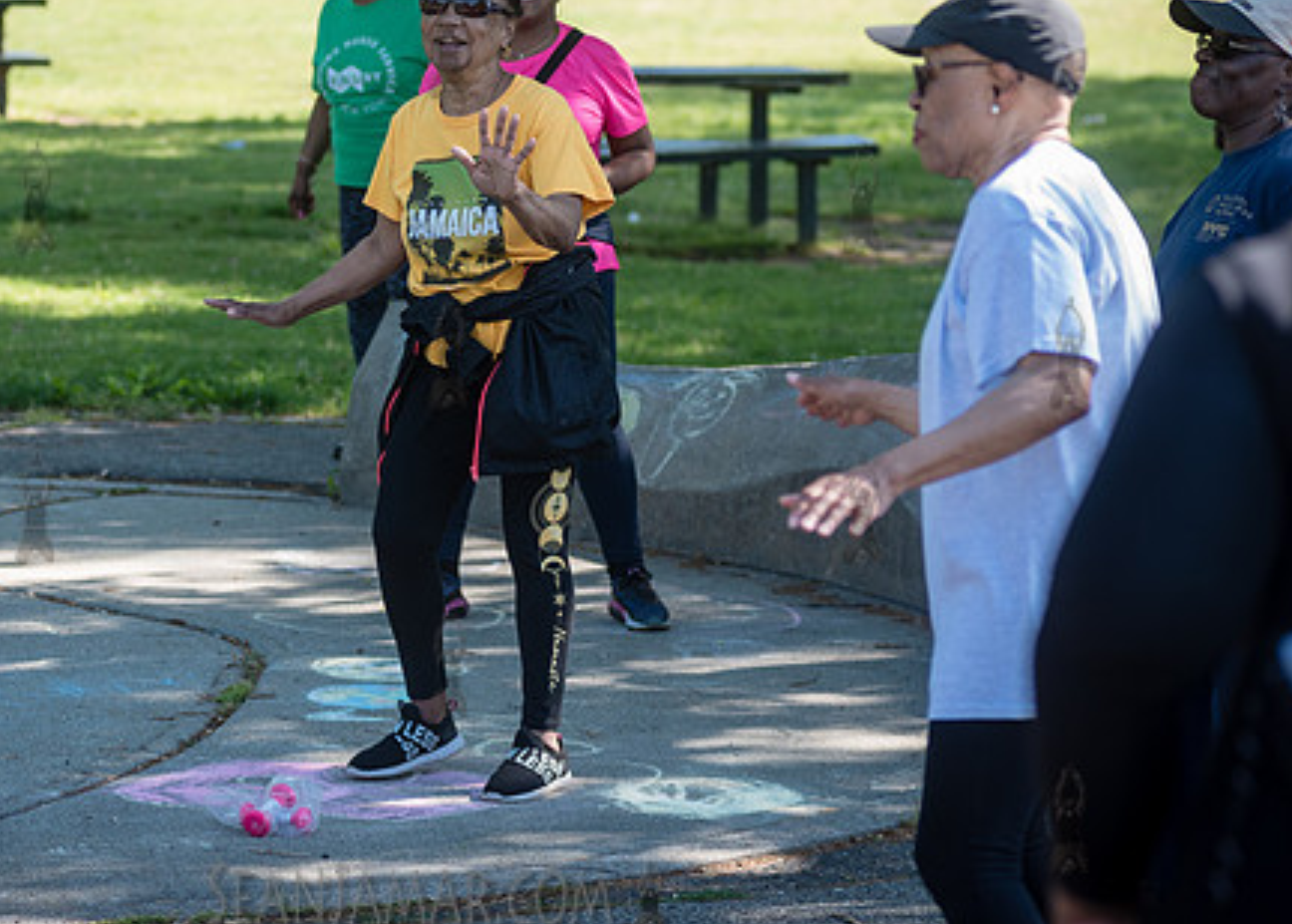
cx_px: 432
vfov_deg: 8.8
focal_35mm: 163
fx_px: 5984
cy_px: 313
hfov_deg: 12.3
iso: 200
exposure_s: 1/400
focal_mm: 100
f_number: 3.5
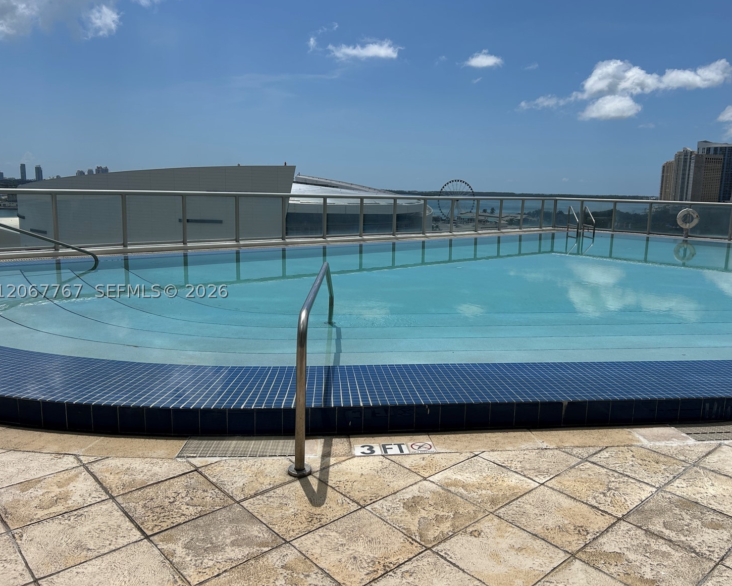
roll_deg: -2.5
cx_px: 383
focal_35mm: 28
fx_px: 607
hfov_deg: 62.2
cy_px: 291
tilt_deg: -11.8
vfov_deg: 51.5
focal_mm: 5.7
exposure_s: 1/11364
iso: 50
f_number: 1.5
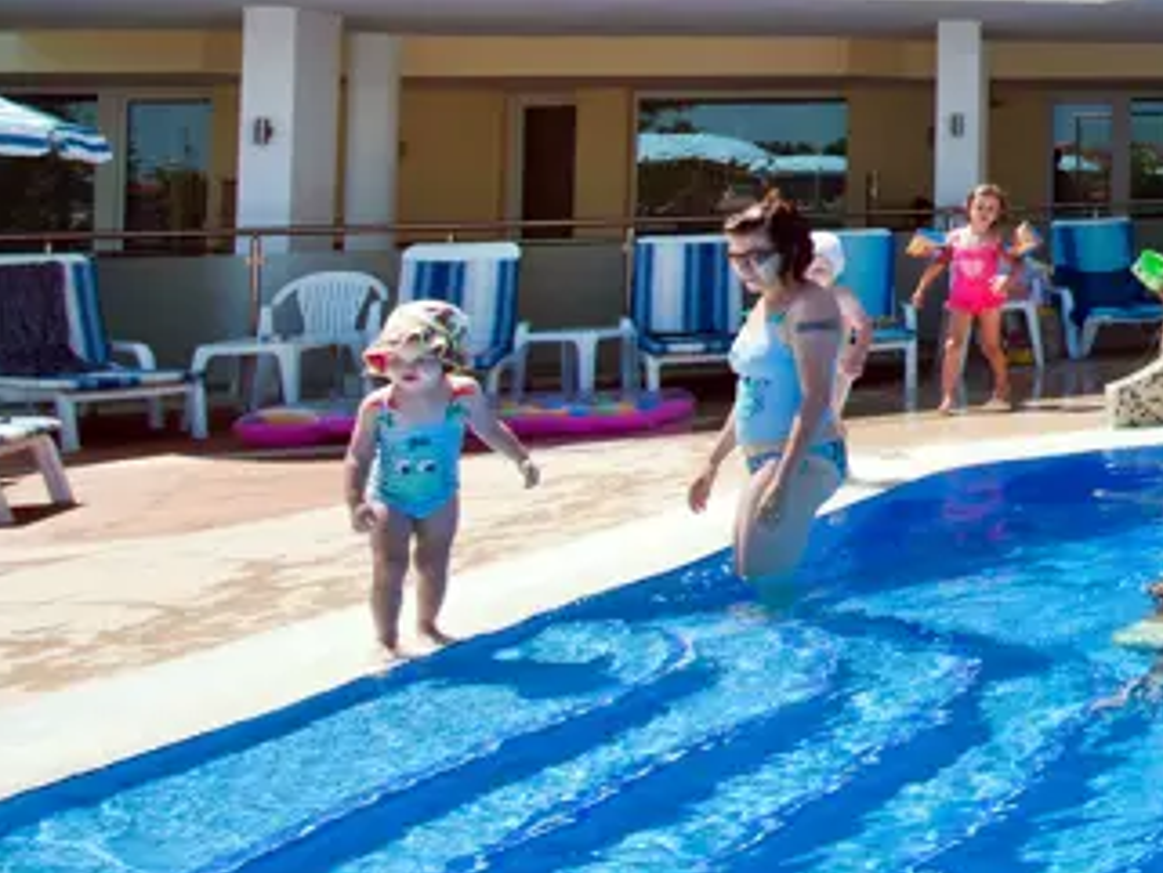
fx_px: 1445
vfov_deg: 28.9
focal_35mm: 43
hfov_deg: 29.4
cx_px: 1692
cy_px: -185
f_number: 10
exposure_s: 1/400
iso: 200
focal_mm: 14
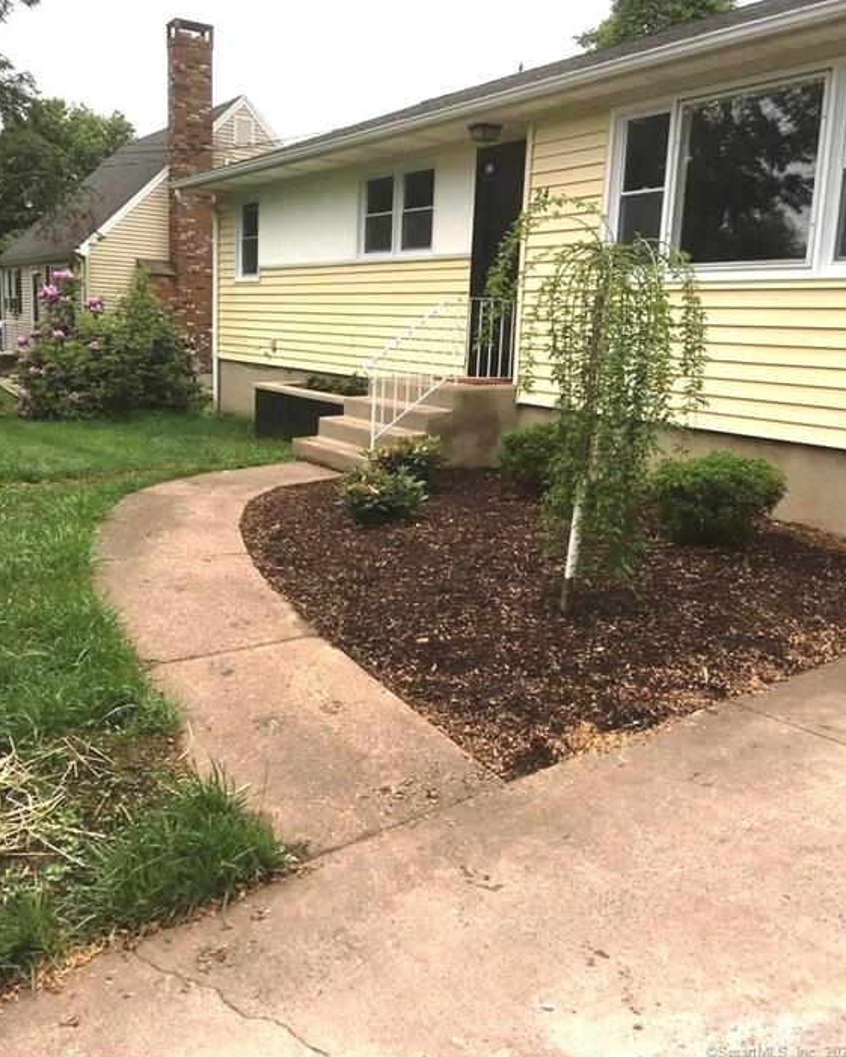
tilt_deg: -9.2
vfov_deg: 57.1
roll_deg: -2.9
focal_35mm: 31
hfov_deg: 47.1
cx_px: 428
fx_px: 970
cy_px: 483
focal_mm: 4.15
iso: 25
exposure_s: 1/545
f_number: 2.2
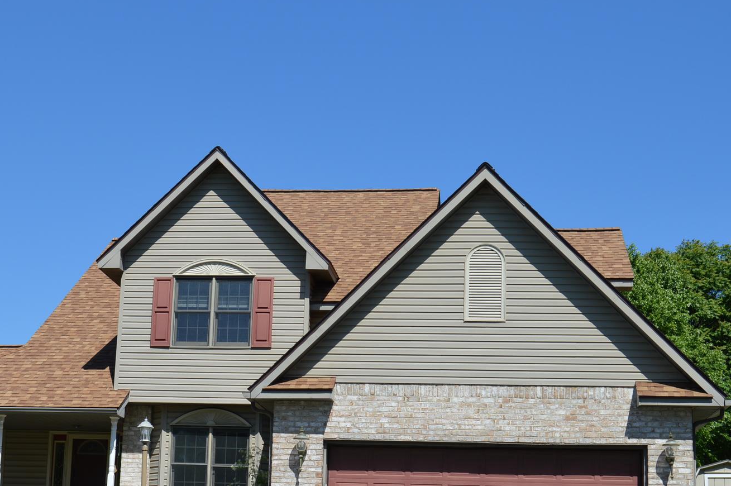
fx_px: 1237
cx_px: 294
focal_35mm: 61
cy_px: 366
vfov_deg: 22.0
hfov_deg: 32.8
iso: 100
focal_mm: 26
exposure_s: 1/320
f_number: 9
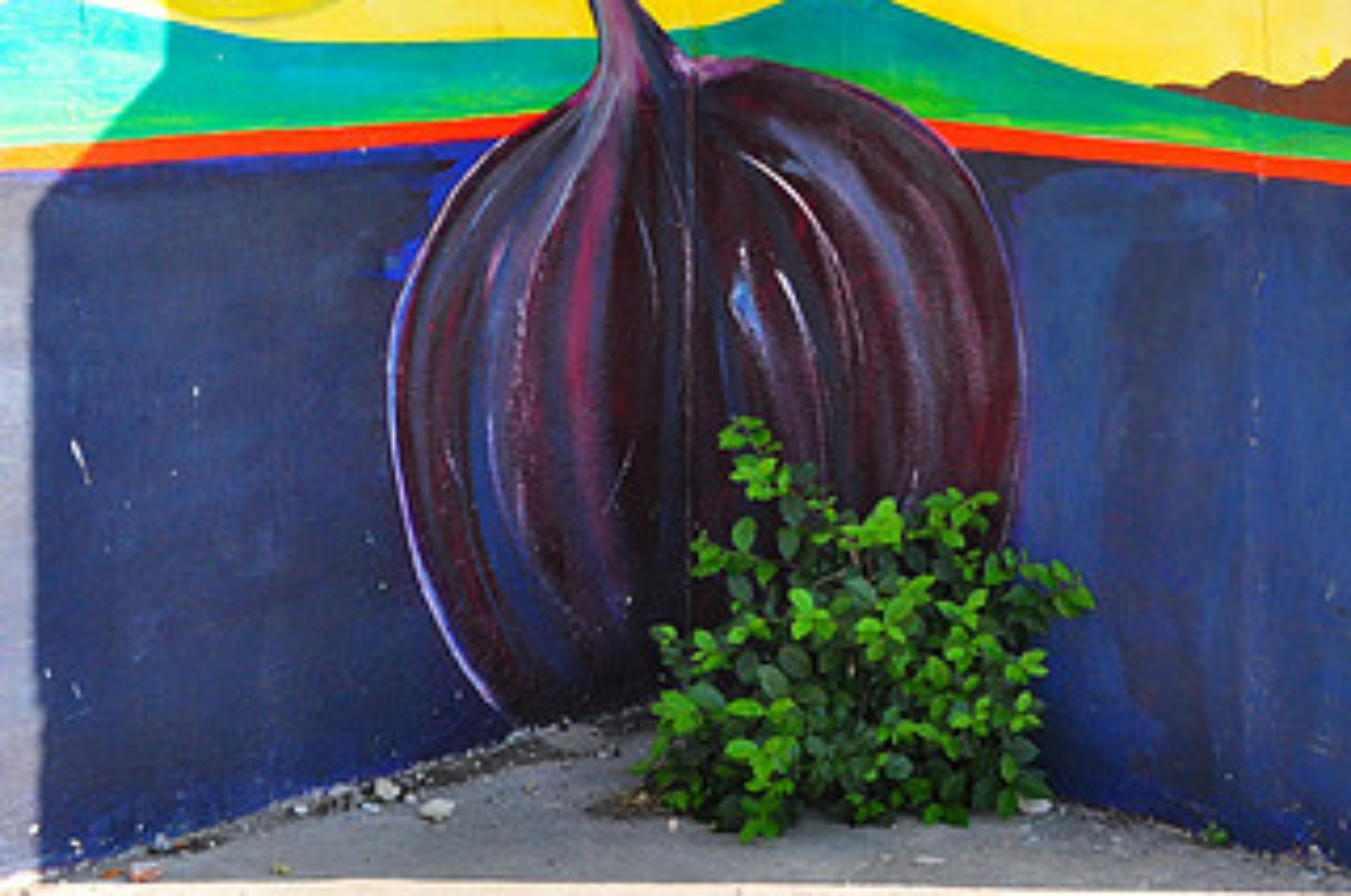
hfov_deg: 24.1
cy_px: 158
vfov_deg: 16.1
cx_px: 951
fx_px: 3144
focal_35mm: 84
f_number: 10
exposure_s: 1/400
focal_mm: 31
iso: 800
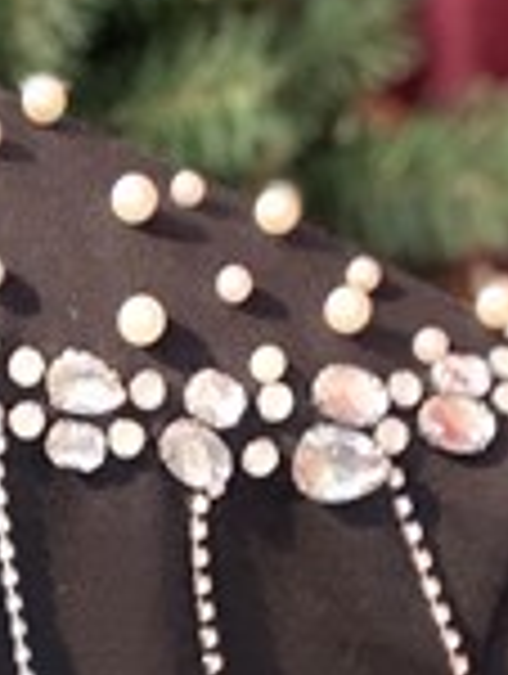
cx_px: 63
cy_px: 641
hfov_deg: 16.6
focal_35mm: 88
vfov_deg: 21.6
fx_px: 1717
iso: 800
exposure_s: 1/14
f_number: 2.2
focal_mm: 2.87
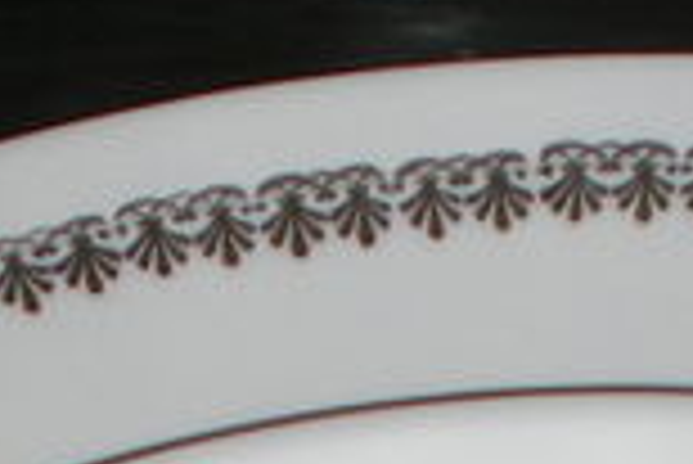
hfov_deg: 8.0
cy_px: 1189
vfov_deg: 5.2
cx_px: 446
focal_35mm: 257
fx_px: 4952
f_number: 3.1
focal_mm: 6.3
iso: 64
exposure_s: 1/60
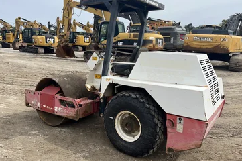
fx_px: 201
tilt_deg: -5.7
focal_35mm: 30
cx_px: 115
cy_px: 73
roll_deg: +0.6
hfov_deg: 61.9
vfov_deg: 43.5
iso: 50
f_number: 1.6
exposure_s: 1/3876
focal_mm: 5.1
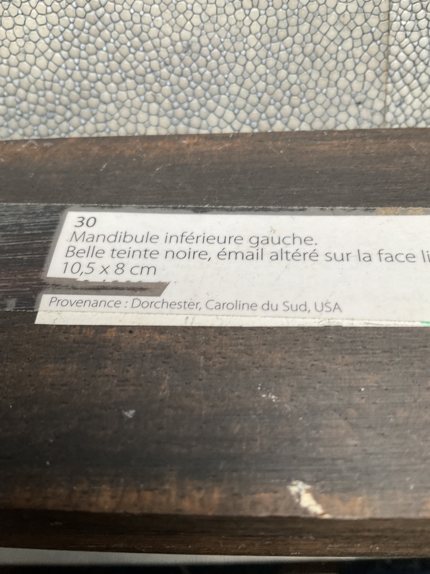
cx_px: 215
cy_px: 287
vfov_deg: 61.7
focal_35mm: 29
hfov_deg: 48.2
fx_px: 480
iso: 40
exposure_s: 1/120
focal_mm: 3
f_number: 1.8
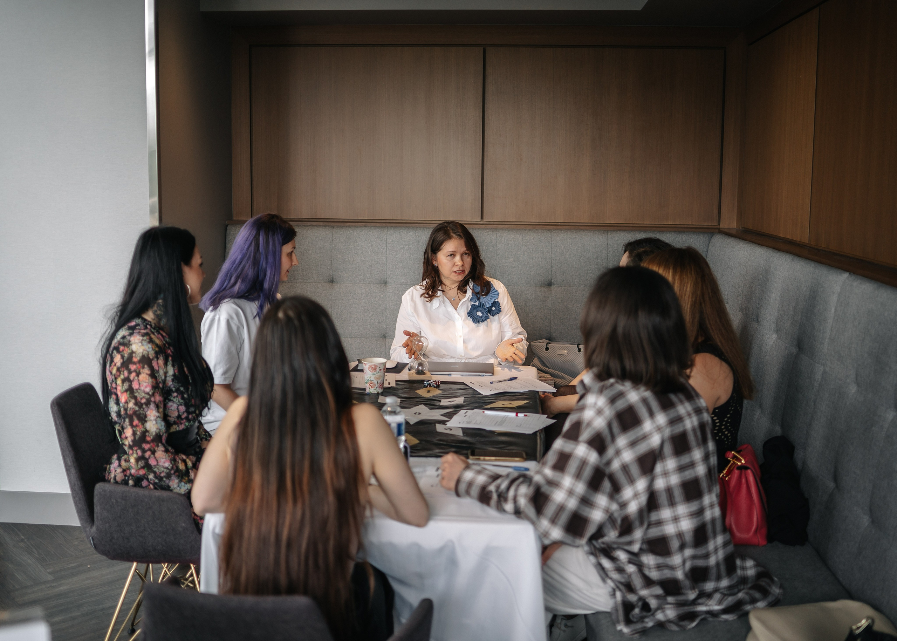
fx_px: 934
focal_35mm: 37
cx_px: 448
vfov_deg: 37.9
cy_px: 320
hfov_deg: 51.3
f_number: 1.8
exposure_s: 1/320
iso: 250
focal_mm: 35
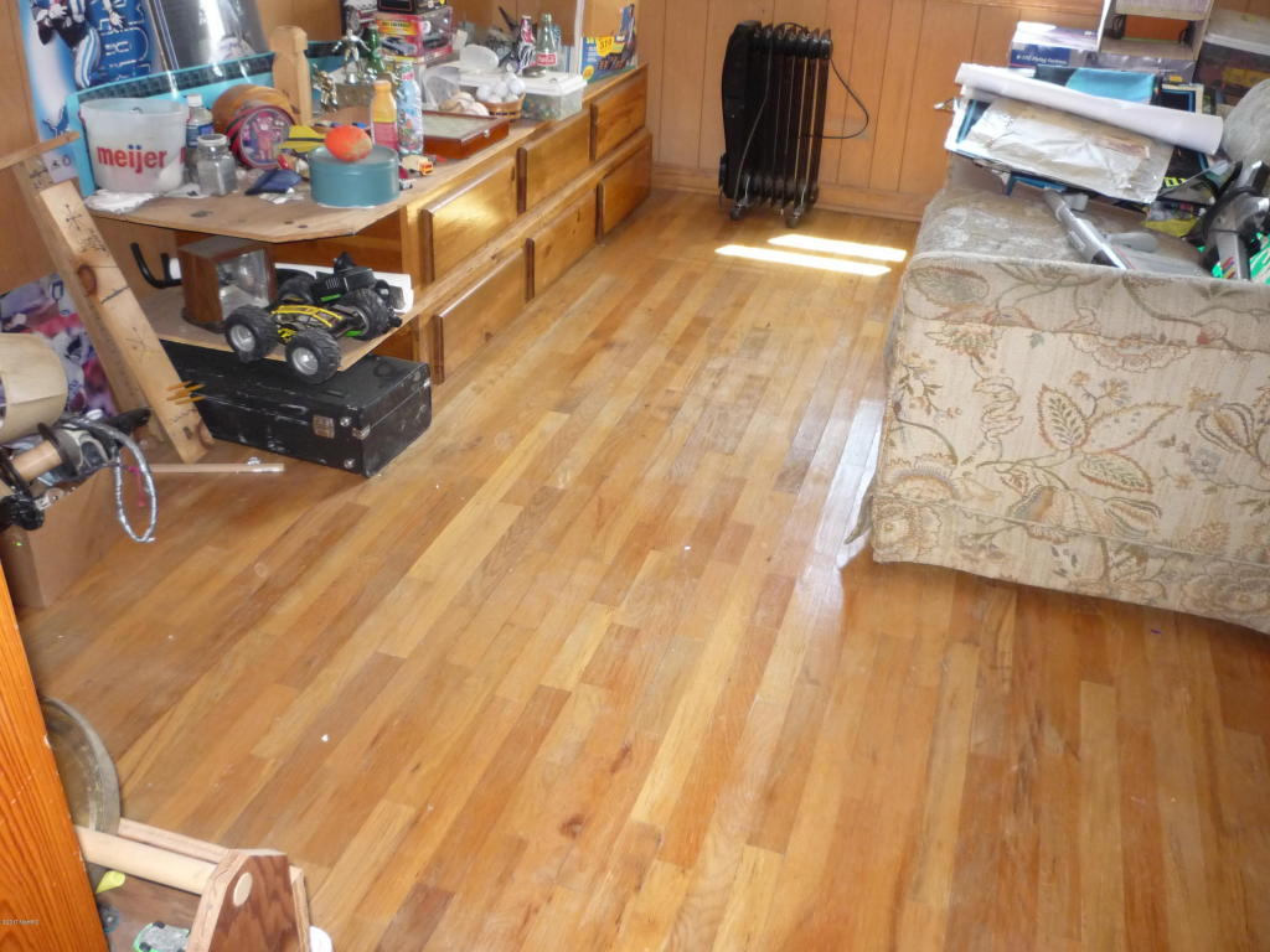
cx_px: 635
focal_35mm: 32
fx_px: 1174
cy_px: 476
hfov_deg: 56.8
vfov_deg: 44.2
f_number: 3.3
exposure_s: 1/30
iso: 320
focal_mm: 5.2
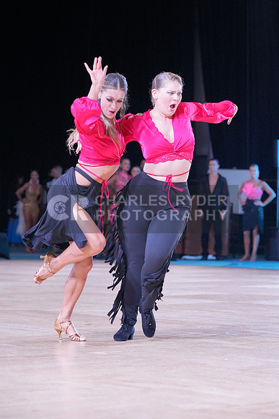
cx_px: 140
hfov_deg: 10.0
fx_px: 1592
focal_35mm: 137
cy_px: 210
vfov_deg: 15.0
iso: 5000
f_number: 5.6
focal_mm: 137
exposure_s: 1/400
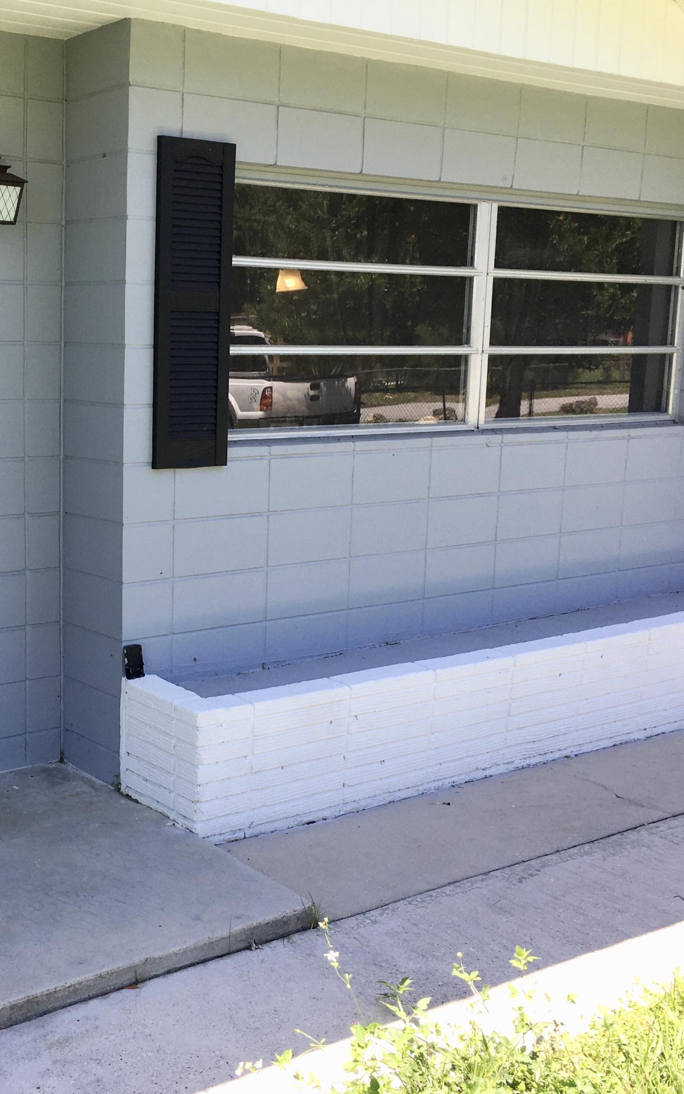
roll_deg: +0.5
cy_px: 560
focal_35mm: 42
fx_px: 1253
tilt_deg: -9.1
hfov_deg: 29.8
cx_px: 128
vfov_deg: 47.2
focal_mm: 4.15
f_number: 2.2
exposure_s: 1/348
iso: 25
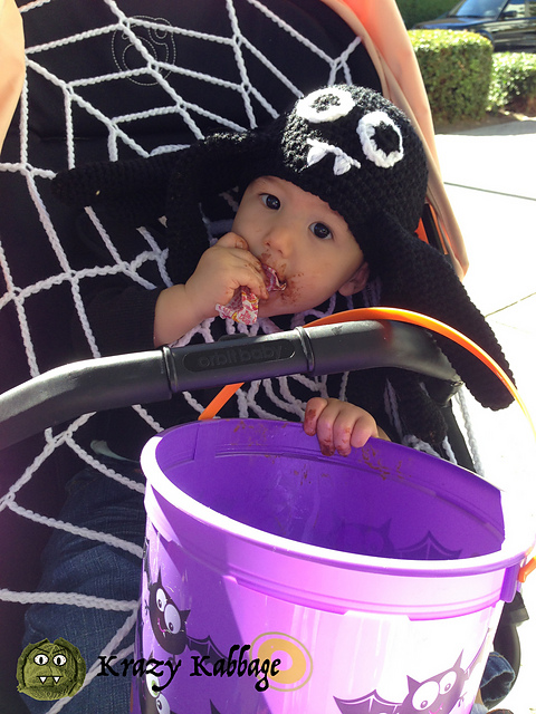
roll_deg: +1.0
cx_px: 268
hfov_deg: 42.9
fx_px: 681
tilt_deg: -25.7
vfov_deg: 55.4
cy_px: 357
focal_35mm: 33
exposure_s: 1/208
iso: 50
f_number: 2.4
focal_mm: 4.12
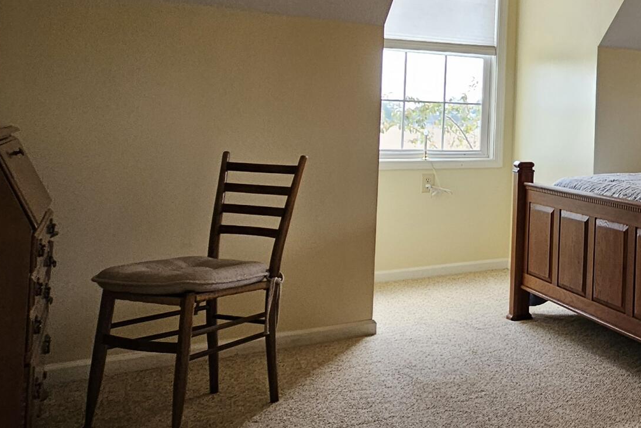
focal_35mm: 37
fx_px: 659
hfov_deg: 36.8
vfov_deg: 35.3
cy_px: 114
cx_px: 804
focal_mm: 2.2
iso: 80
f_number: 2.2
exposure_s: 1/60
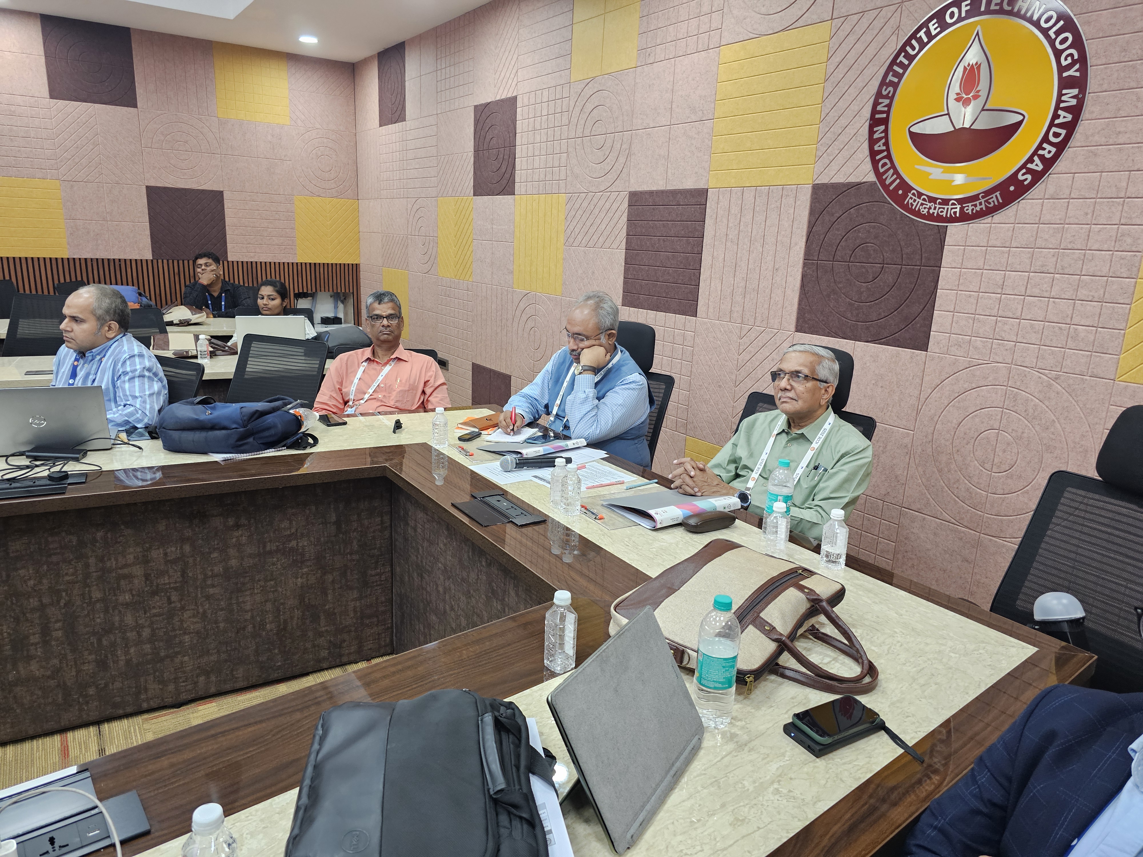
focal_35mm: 23
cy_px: 428
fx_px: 759
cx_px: 572
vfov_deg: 58.9
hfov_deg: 73.9
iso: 640
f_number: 1.7
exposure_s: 1/120
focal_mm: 6.3
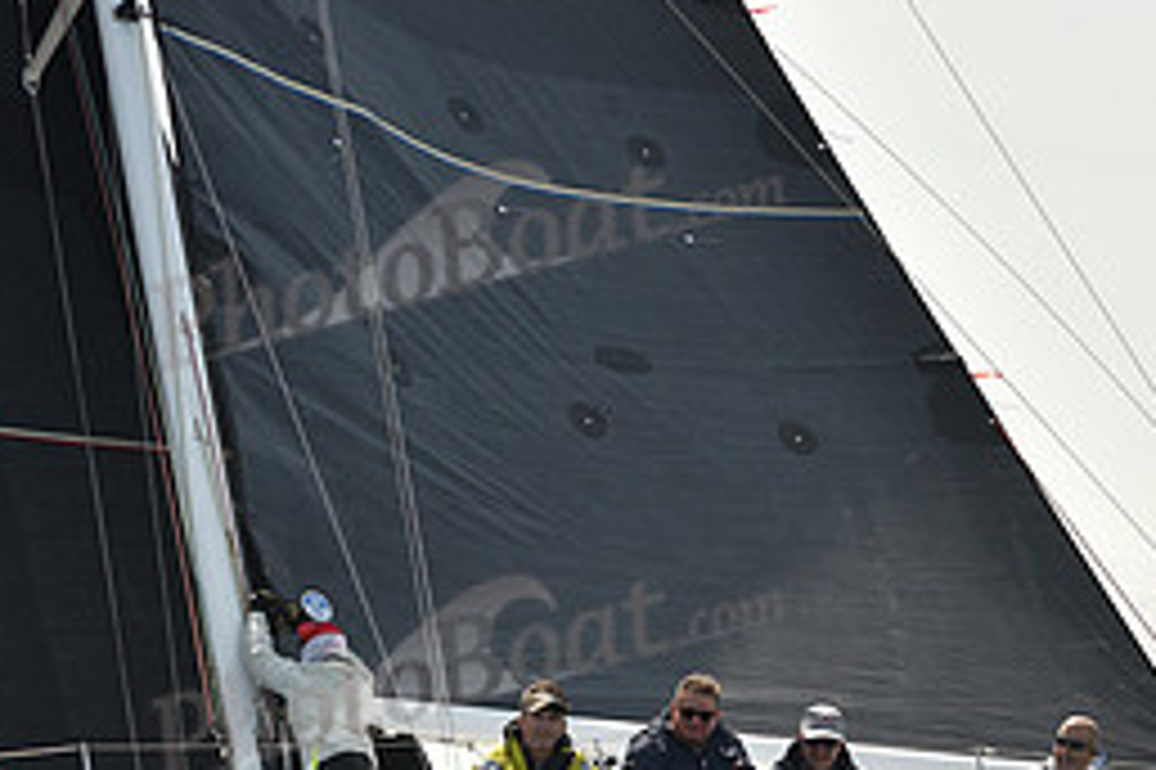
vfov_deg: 8.6
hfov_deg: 12.9
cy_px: 840
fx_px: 5070
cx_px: 1021
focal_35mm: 158
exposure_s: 1/800
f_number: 8
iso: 250
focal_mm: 70
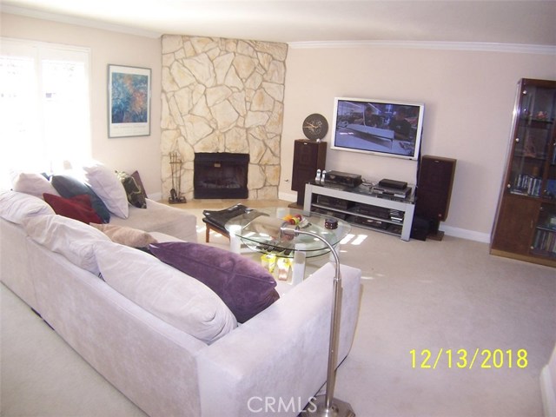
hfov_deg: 55.4
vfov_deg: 42.9
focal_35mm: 33
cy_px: 208
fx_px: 530
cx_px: 278
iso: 140
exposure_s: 1/60
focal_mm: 5.5
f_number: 2.8
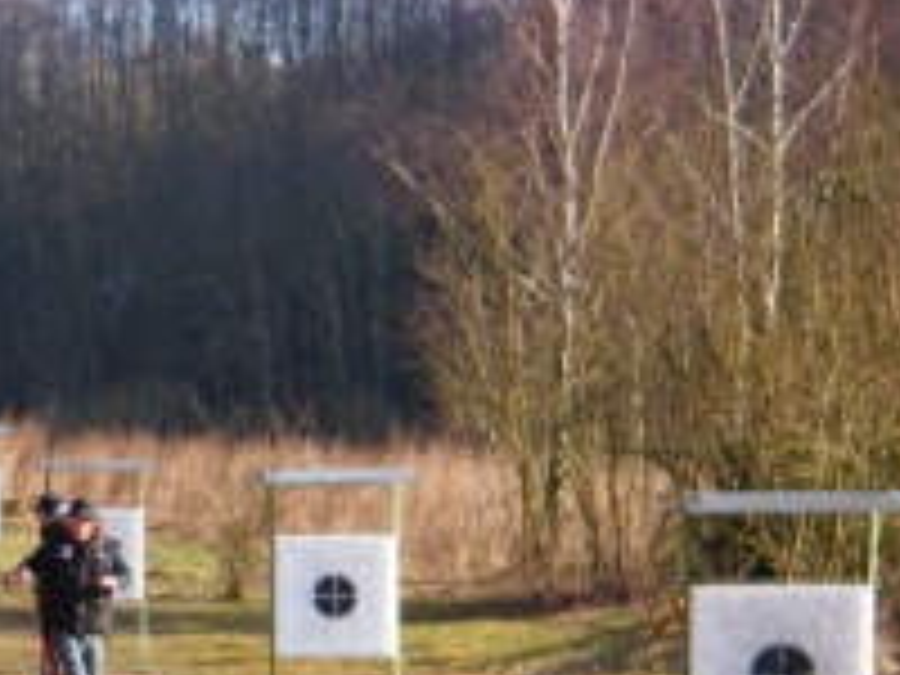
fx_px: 4836
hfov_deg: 10.5
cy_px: 706
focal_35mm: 186
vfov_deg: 7.9
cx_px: 18
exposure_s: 1/160
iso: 64
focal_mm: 13.8
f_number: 3.9
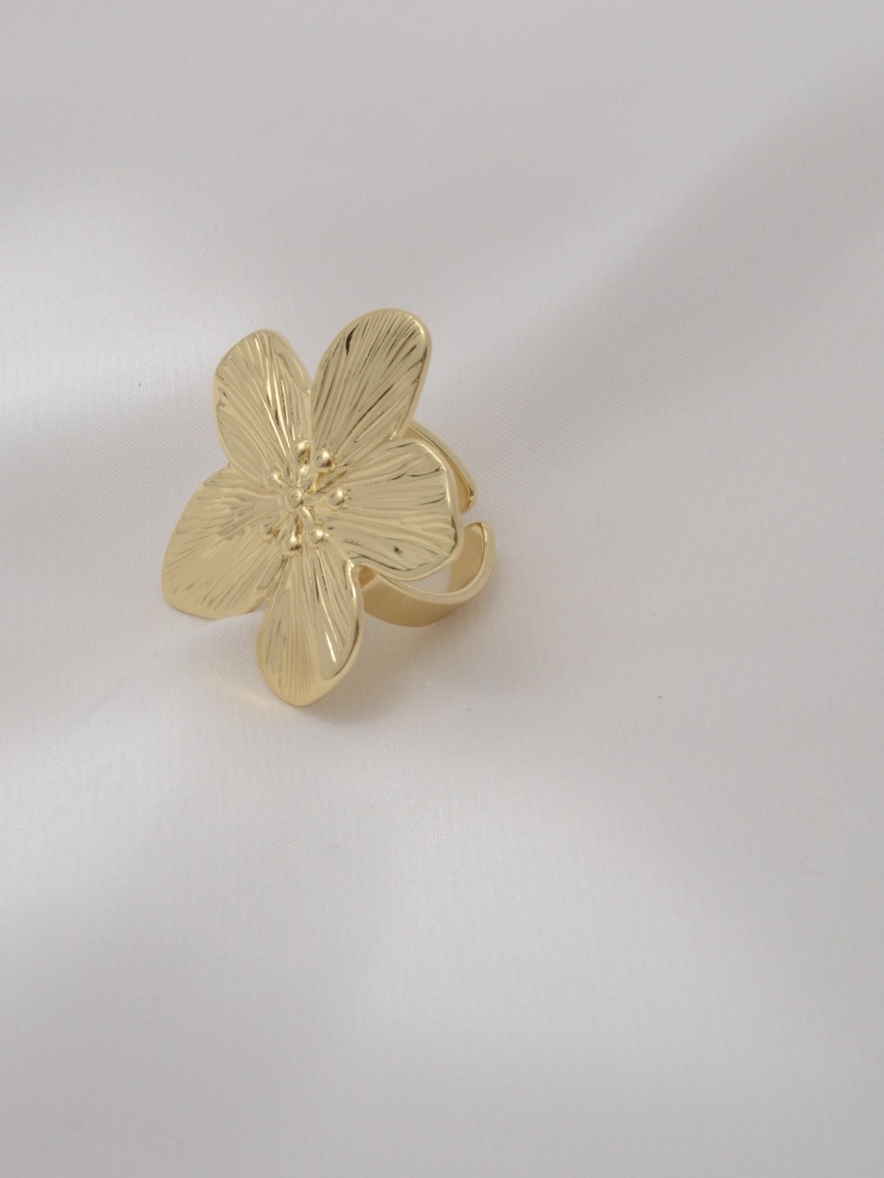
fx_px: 4561
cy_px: 521
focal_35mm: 134
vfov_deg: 14.7
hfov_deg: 11.1
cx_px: 286
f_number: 16
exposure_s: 1/640
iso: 500
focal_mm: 48
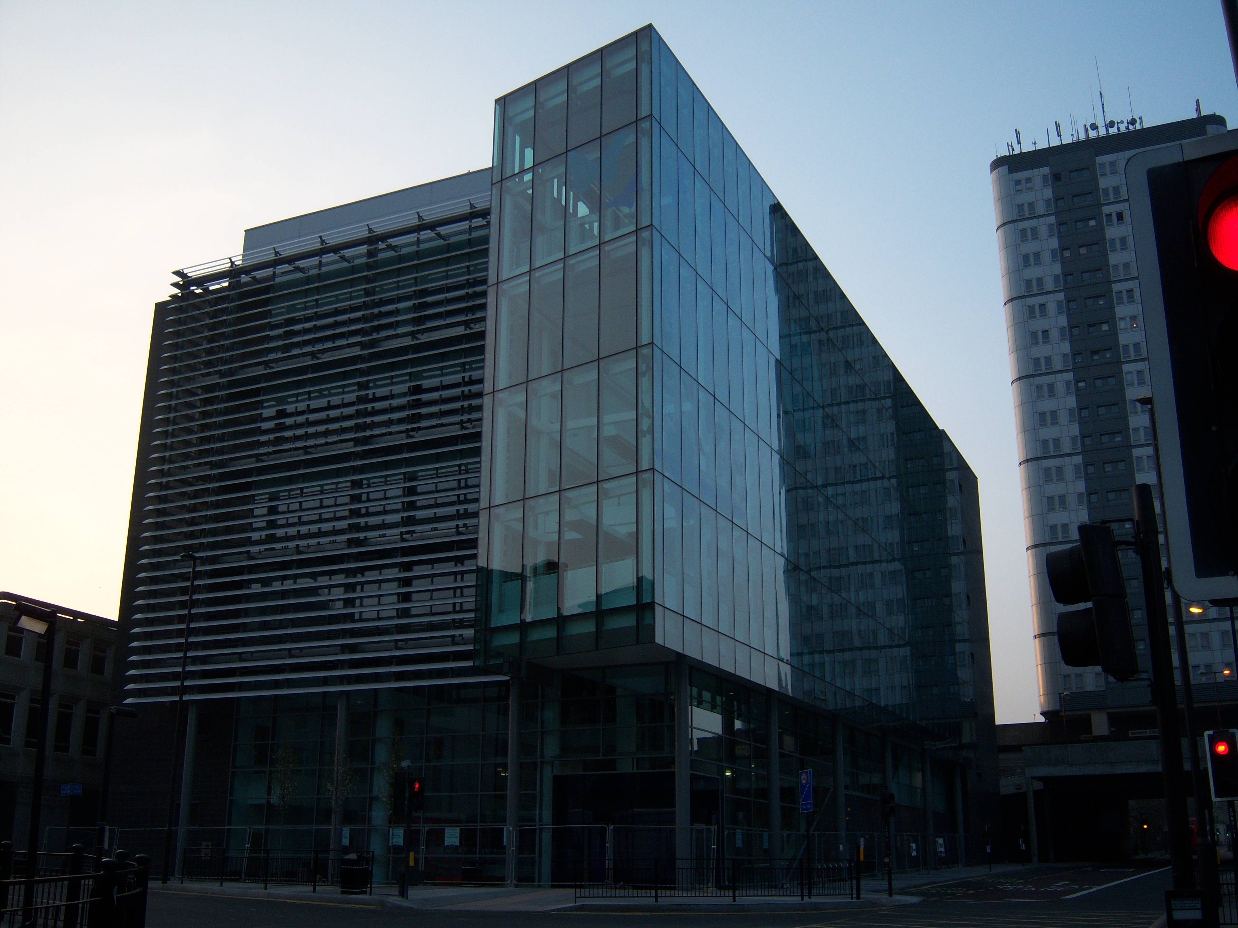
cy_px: 464
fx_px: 1287
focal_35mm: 36
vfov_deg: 39.7
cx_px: 619
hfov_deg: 51.4
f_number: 2.8
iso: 80
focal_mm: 7.5
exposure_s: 1/500
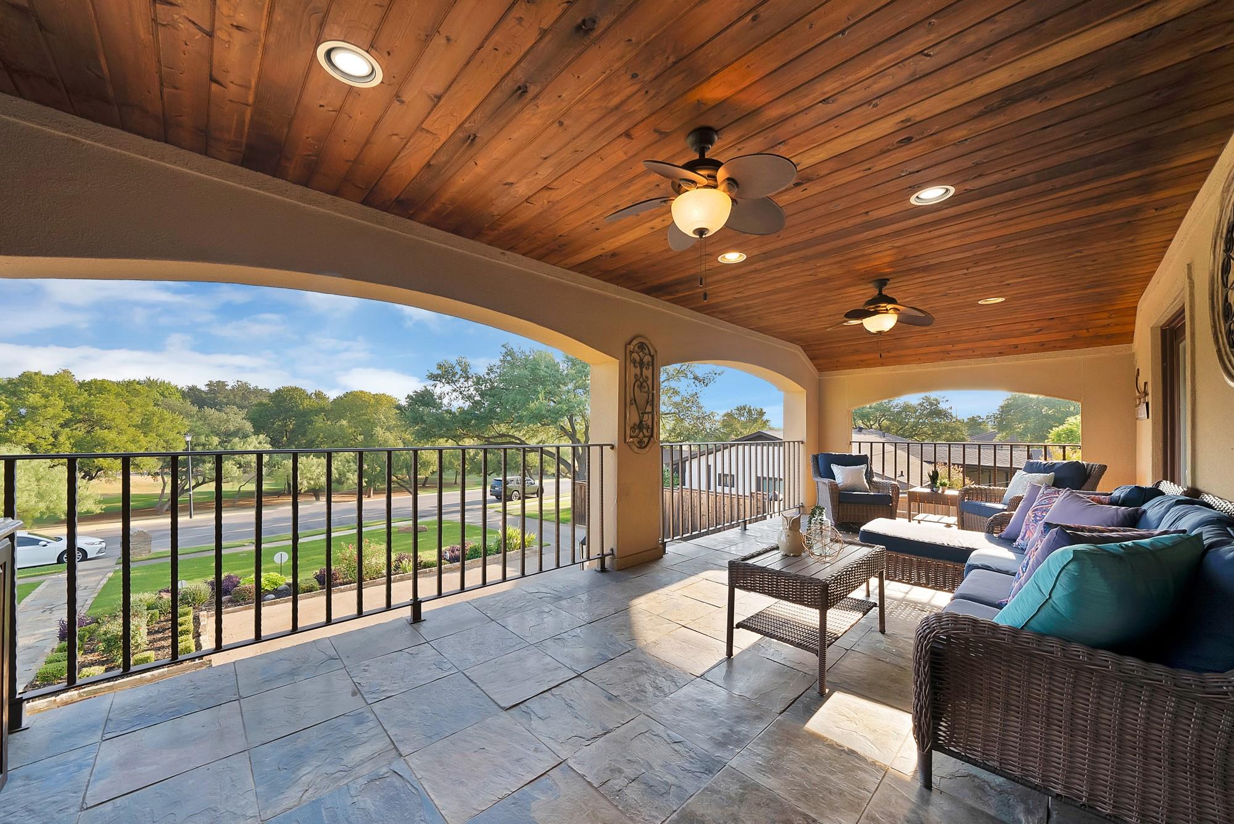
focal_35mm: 12
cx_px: 617
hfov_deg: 112.6
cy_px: 412
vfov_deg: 90.1
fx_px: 411
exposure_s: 1/40
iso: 640
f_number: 9
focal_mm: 12
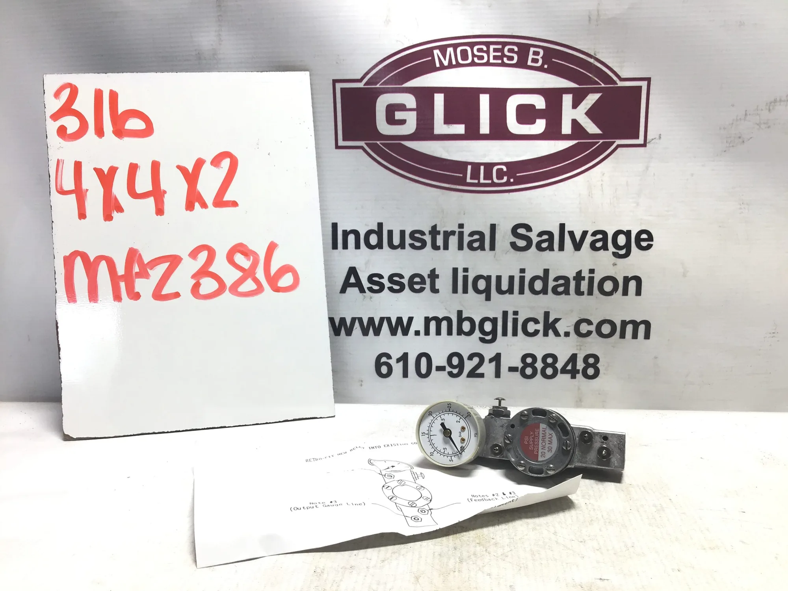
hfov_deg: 58.4
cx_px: 394
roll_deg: -1.0
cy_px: 296
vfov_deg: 45.4
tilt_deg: -11.6
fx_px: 706
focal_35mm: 31
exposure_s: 1/120
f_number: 2.4
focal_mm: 3.3
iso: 32
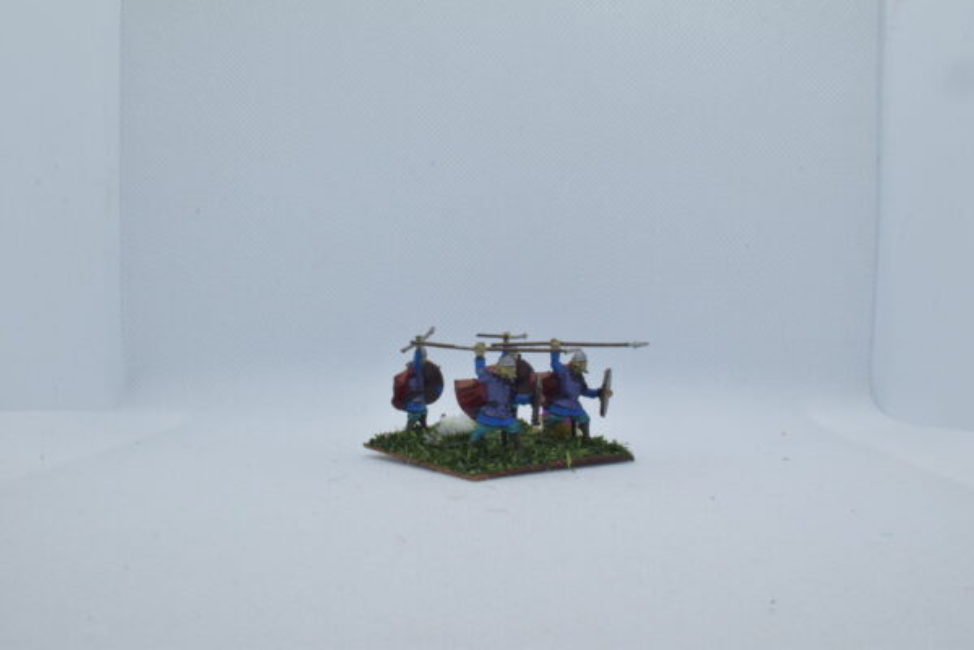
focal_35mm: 34
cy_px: 325
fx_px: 933
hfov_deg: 55.1
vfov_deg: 38.4
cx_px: 487
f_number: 25
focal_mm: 23
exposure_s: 1/60
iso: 800
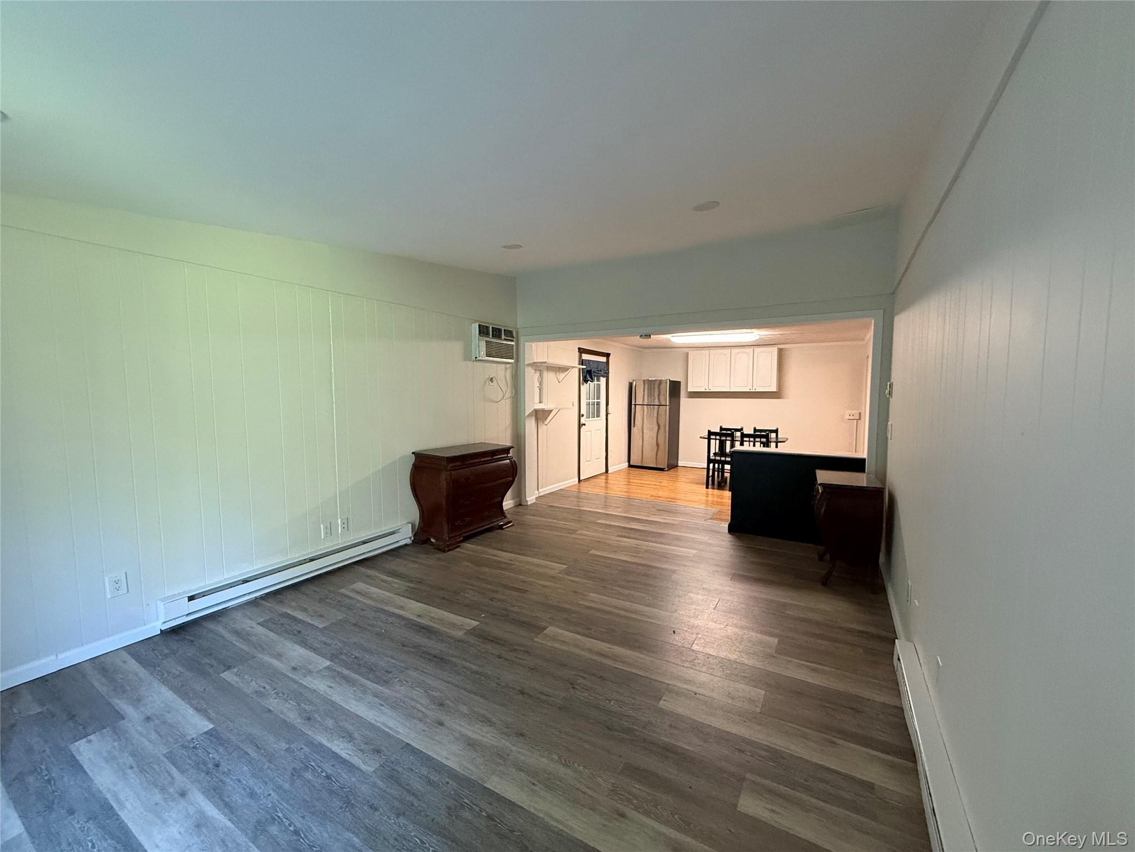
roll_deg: -0.1
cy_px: 426
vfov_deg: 85.7
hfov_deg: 102.1
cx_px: 568
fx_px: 459
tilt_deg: -3.7
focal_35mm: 14
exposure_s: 1/60
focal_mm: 2.22
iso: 400
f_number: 2.2
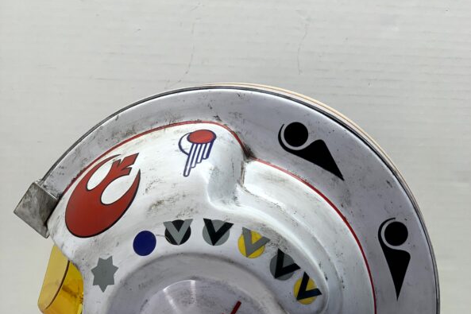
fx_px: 955
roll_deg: -0.5
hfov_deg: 27.7
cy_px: 259
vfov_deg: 18.5
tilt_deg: -13.7
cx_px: 237
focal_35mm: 73
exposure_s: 1/120
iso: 64
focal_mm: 6
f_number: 2.4
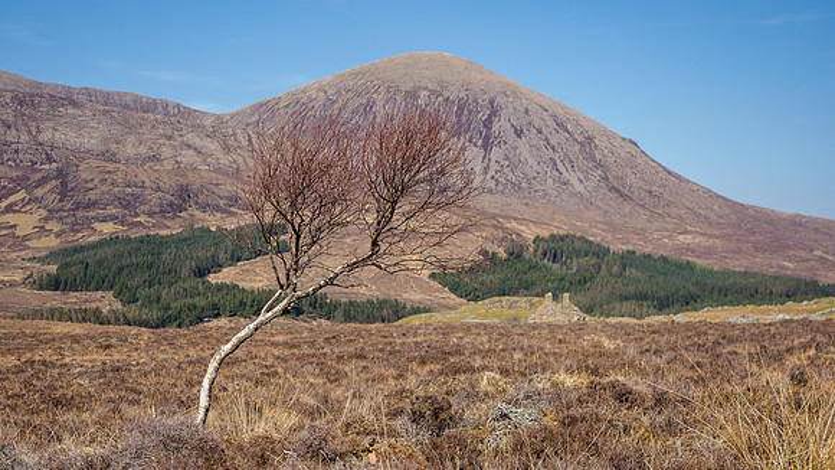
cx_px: 387
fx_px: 1243
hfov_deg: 37.1
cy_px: 235
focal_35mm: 56
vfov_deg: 21.4
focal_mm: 24
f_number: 2.8
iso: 200
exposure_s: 1/3200
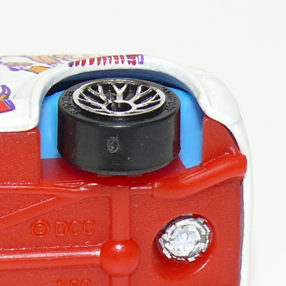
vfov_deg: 6.0
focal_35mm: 292
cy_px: 197
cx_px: -84
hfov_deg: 6.0
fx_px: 2729
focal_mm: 13.7
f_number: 4
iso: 100
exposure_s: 1/30
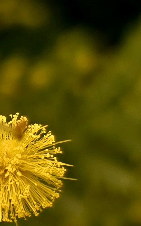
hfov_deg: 18.9
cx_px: -80
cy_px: 102
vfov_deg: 34.5
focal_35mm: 59
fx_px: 363
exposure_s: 1/182
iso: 32
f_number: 1.7
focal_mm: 6.3
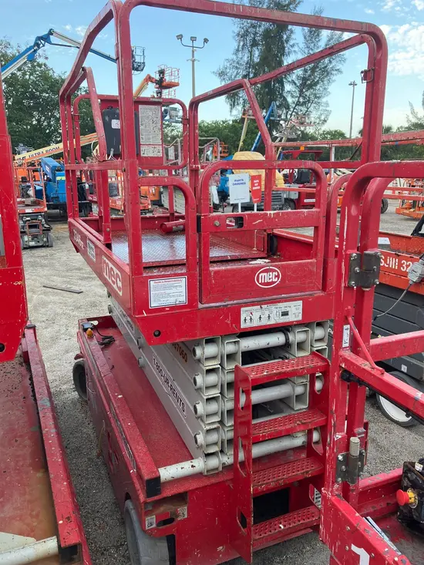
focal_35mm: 28
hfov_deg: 49.8
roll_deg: -1.5
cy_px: 282
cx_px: 212
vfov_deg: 63.4
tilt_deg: -14.3
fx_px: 457
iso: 40
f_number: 1.8
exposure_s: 1/170
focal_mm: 3.99
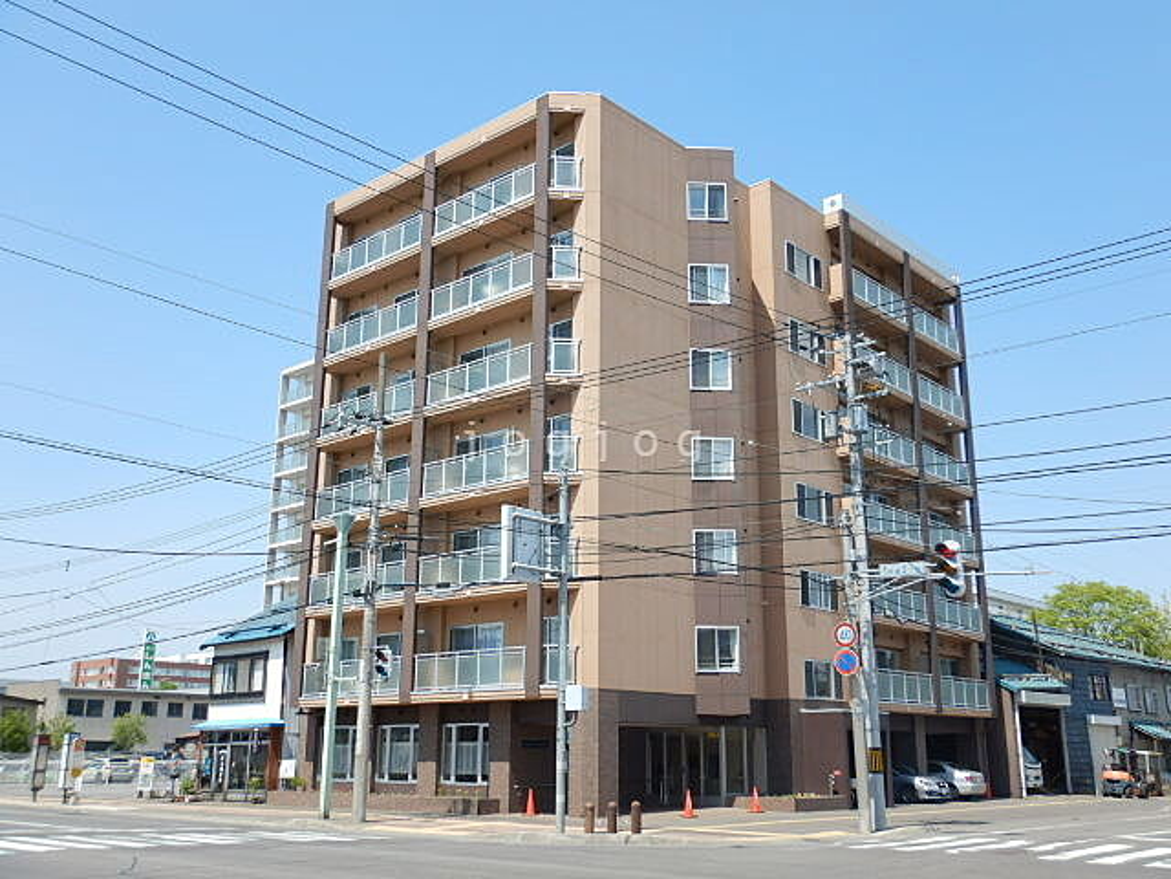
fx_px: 1150
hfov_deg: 54.0
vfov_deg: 41.8
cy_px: 440
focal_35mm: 34
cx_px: 586
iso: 125
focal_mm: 6.1
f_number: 4.2
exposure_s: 1/500
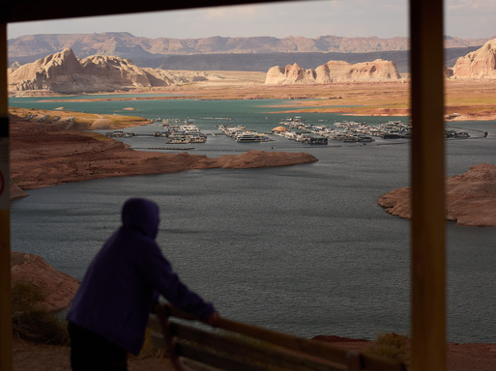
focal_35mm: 96
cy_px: 112
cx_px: 258
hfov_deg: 20.5
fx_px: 1375
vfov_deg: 15.3
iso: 400
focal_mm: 50
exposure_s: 1/20000
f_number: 2
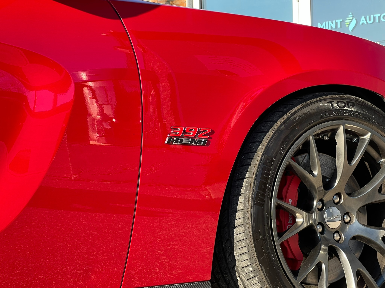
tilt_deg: +3.3
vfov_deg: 19.1
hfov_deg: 25.3
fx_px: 856
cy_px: 144
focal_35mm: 77
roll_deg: +2.4
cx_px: 192
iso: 64
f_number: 2.8
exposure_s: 1/99
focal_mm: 9
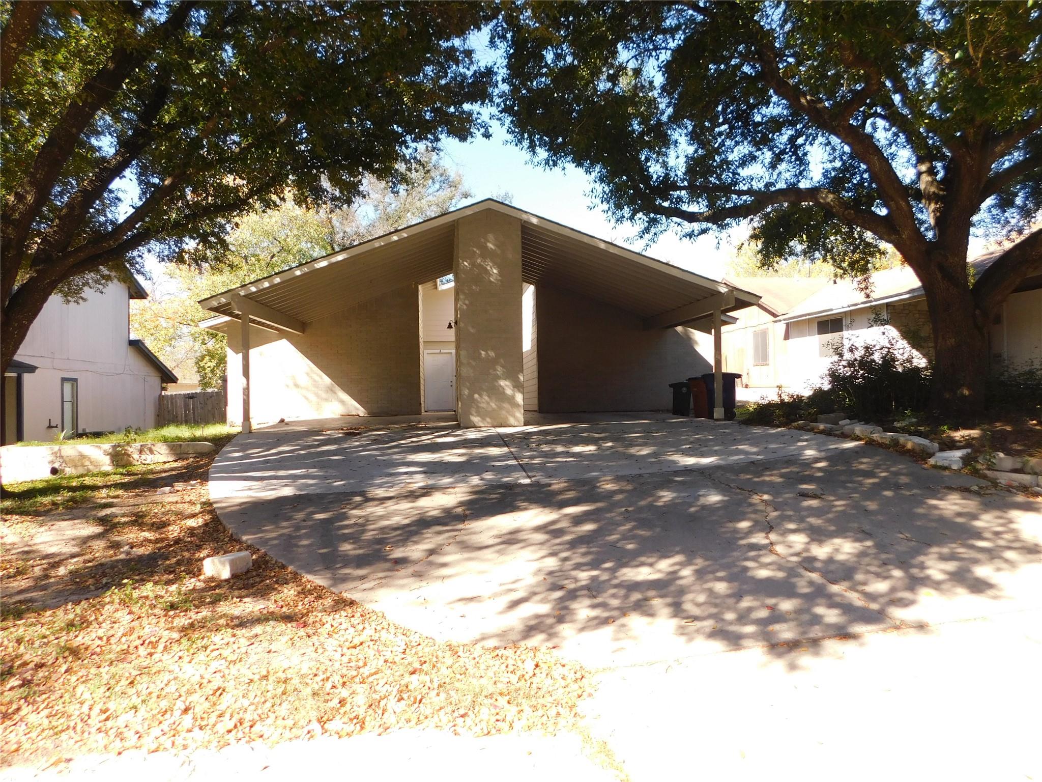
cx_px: 521
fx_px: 692
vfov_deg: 58.9
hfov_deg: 73.9
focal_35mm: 23
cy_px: 391
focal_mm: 4
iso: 125
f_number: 3
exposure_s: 1/320
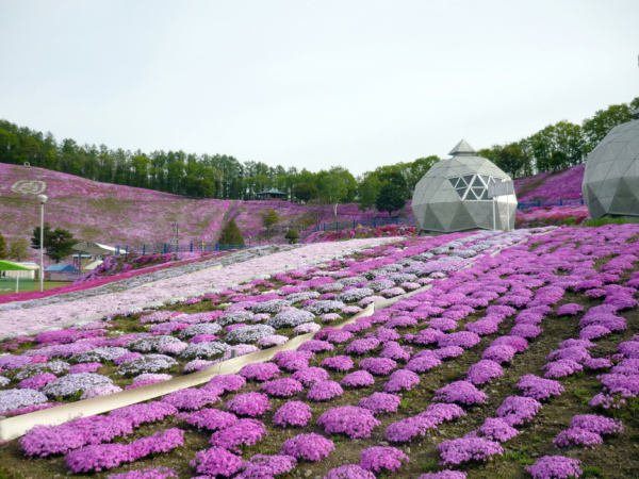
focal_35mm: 33
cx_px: 320
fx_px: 609
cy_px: 240
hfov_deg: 55.4
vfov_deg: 42.9
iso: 100
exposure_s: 1/125
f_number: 8
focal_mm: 5.5
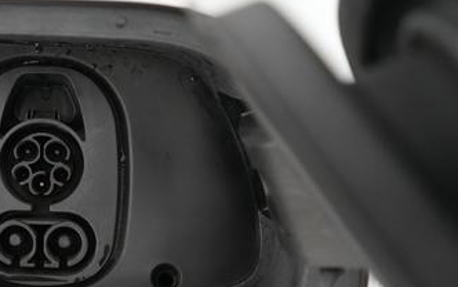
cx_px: 39
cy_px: 192
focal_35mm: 53
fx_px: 662
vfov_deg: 24.3
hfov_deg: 35.7
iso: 5000
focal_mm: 27
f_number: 2.8
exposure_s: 1/250
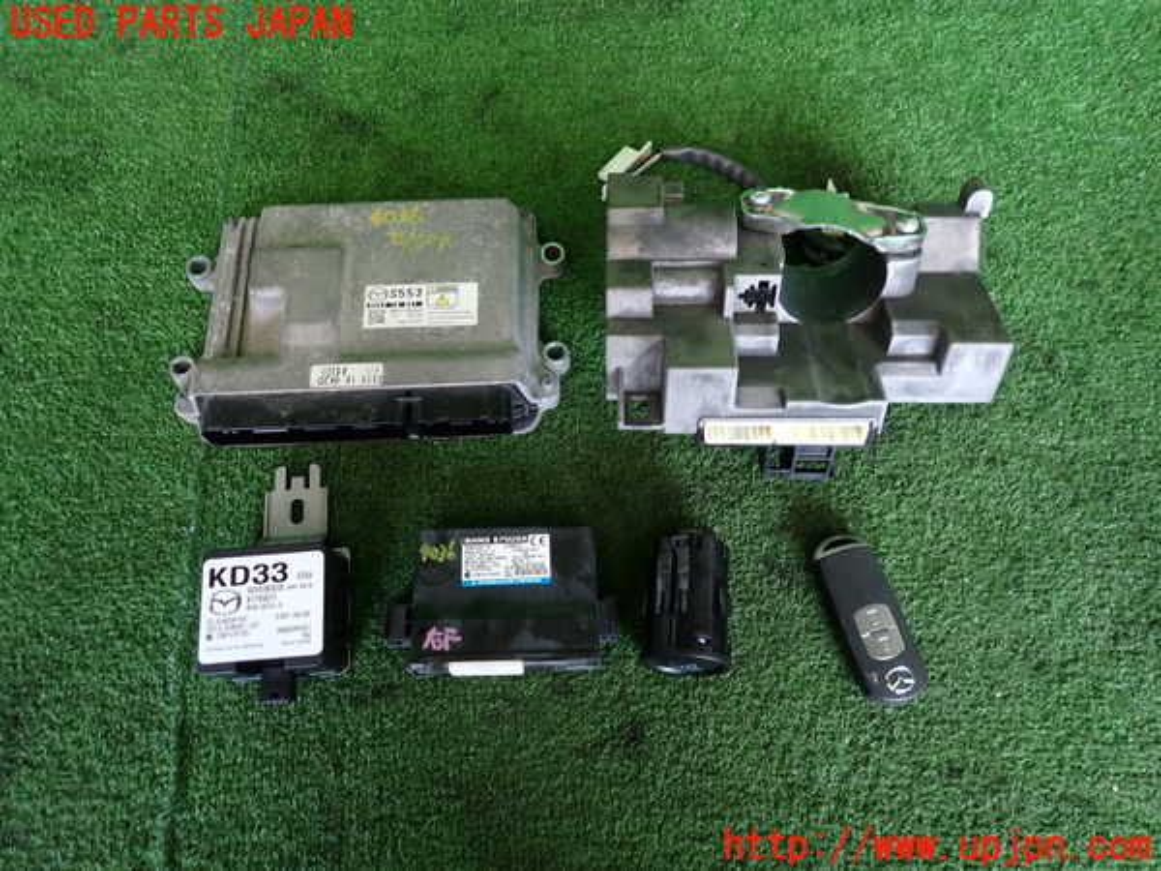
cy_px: 436
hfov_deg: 69.4
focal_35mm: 25
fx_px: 838
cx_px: 580
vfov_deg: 54.9
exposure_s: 1/50
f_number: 2
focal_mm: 4.5
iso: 200
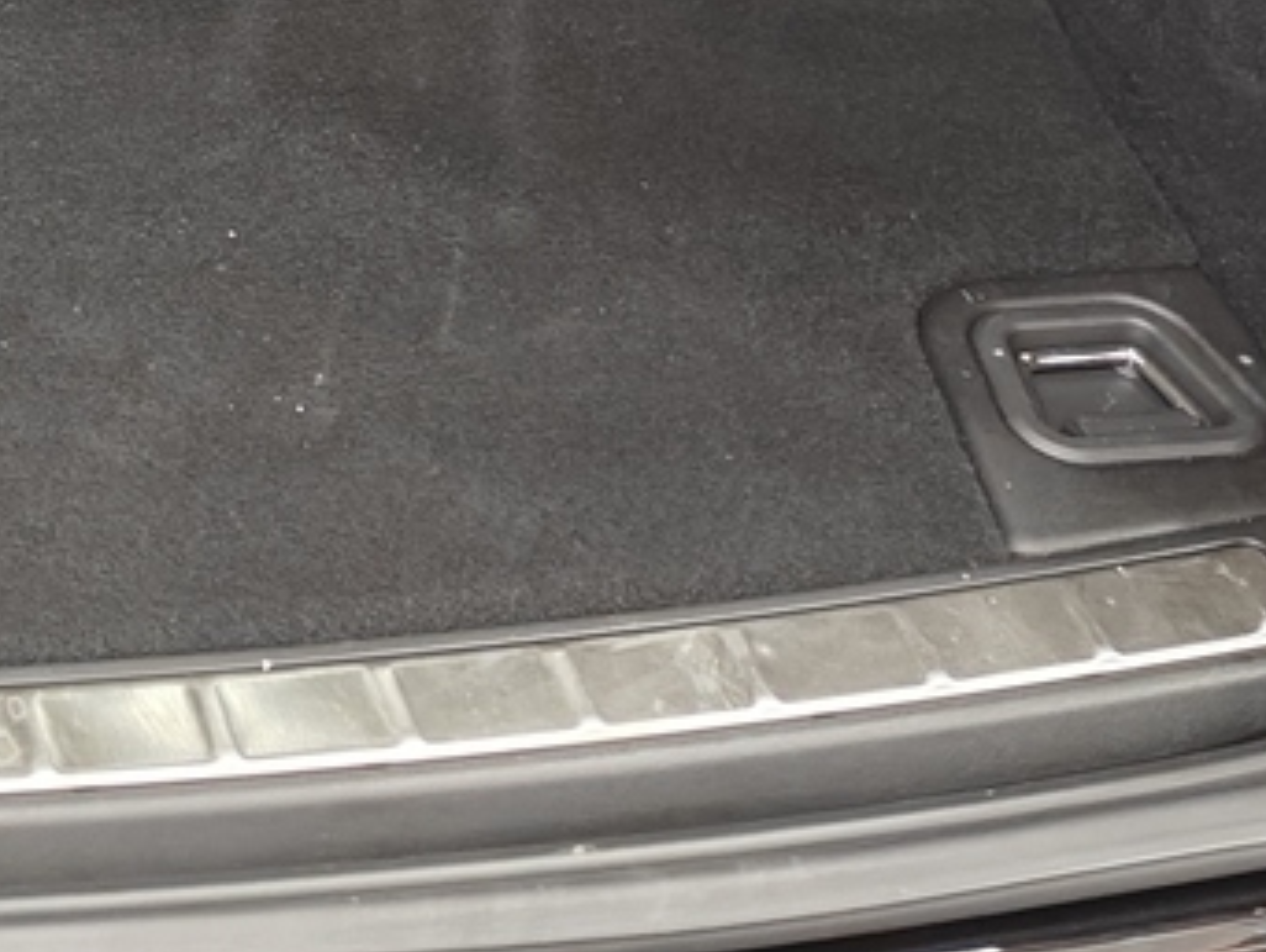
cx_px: -574
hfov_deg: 17.6
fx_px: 3696
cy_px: -874
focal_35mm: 101
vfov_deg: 13.0
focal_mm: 5.59
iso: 160
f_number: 1.8
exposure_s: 1/41
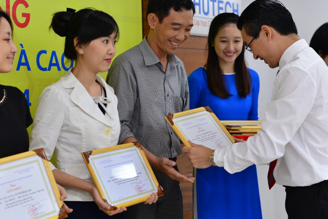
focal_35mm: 72
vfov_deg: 18.9
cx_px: 156
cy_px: 114
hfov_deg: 28.1
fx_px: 656
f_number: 3.2
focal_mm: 50
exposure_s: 1/100
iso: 800
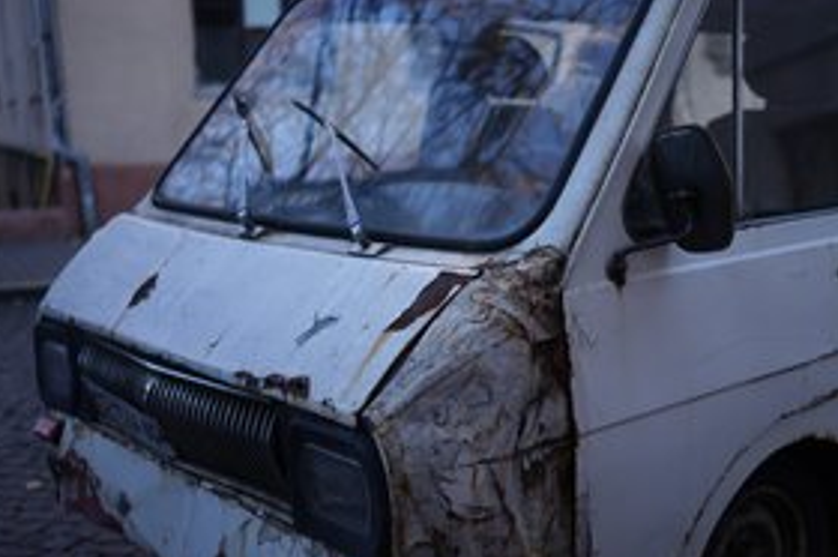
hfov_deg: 39.0
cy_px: 320
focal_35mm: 50
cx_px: 578
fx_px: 1163
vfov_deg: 26.9
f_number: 1.4
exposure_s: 1/500
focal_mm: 35
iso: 64
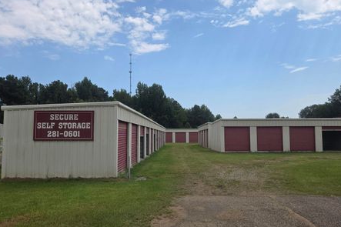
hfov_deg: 67.4
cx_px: 173
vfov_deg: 47.9
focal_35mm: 27
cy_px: 120
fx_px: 256
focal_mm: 5.4
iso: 25
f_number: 1.8
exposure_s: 1/2077
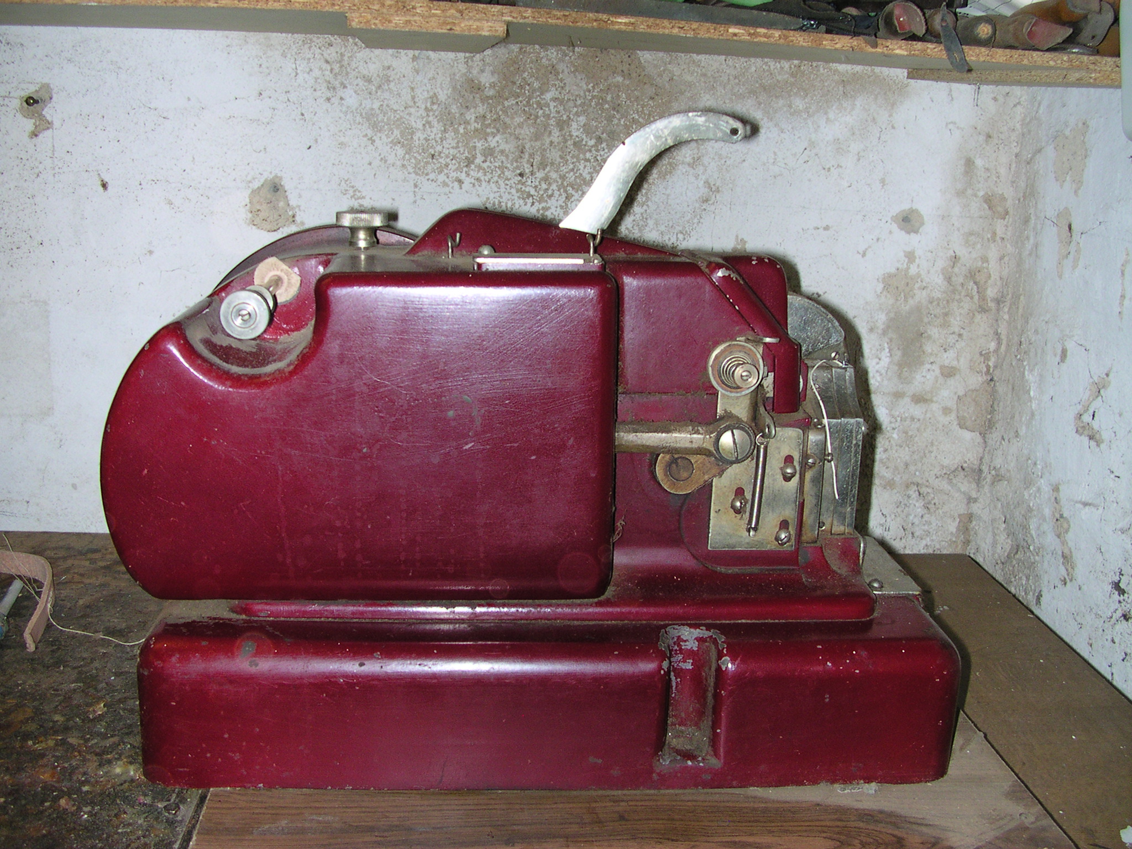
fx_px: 1210
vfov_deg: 38.7
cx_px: 566
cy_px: 424
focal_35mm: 37
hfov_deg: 50.1
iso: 100
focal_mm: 5.6
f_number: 2.7
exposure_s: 1/60
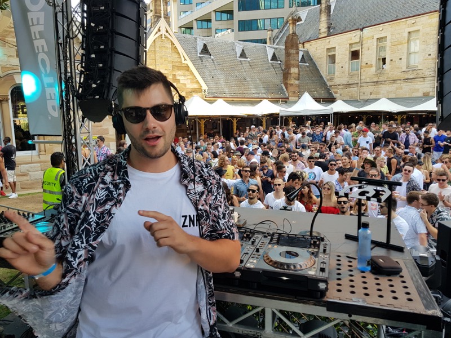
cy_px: 169
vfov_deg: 53.1
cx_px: 226
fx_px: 339
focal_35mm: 26
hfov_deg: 67.3
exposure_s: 1/269
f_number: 1.7
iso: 40
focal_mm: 4.2
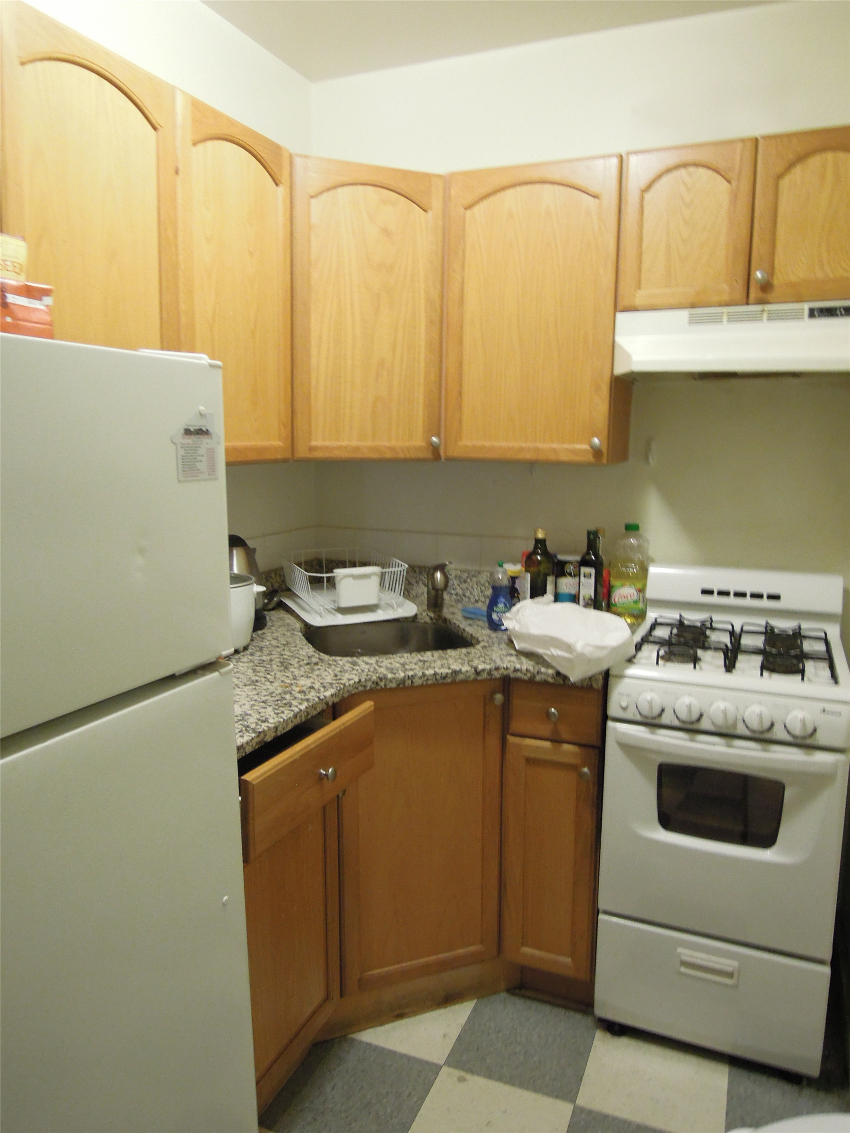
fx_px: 786
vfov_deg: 71.6
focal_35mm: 24
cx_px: 425
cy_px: 566
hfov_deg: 56.8
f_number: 2.8
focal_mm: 4.3
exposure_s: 1/8
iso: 560
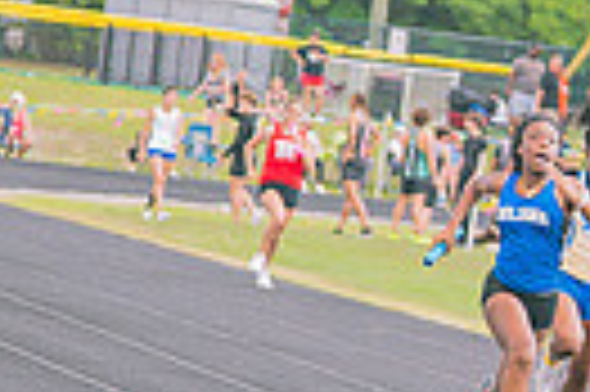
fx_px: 8675
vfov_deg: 2.6
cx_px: 653
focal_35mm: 530
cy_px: 207
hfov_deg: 3.9
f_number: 4
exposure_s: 1/200
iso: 200
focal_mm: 120
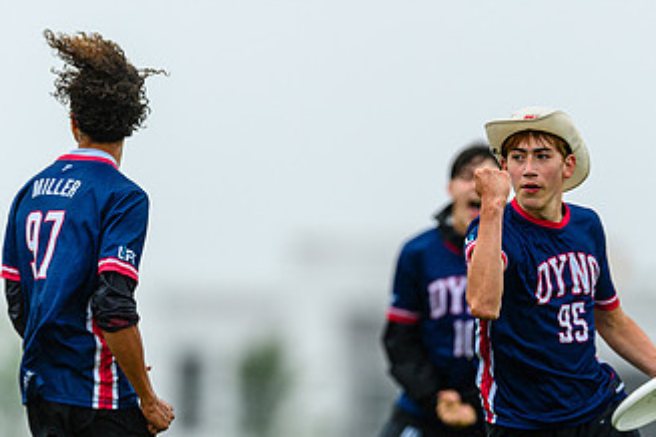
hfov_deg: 2.9
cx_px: 465
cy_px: 362
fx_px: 12937
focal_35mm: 710
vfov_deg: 1.9
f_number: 3.2
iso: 400
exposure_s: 1/1250
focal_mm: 400
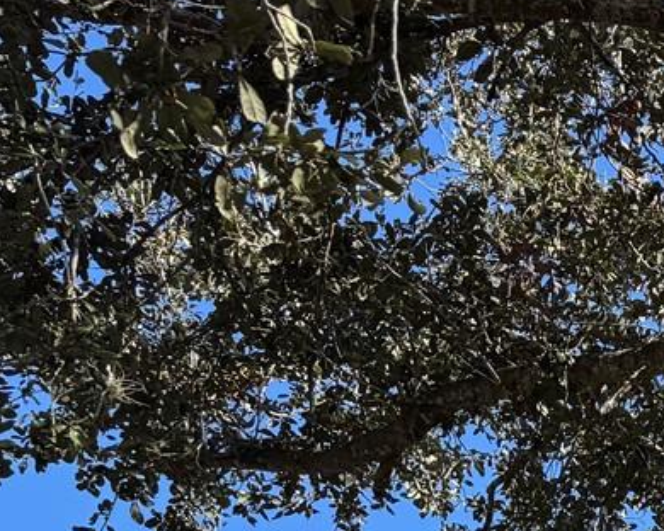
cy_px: 967
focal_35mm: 96
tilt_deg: +6.9
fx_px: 1887
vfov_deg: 14.1
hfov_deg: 16.6
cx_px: 1195
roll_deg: +0.8
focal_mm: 6.76
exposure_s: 1/1767
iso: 80
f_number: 1.78
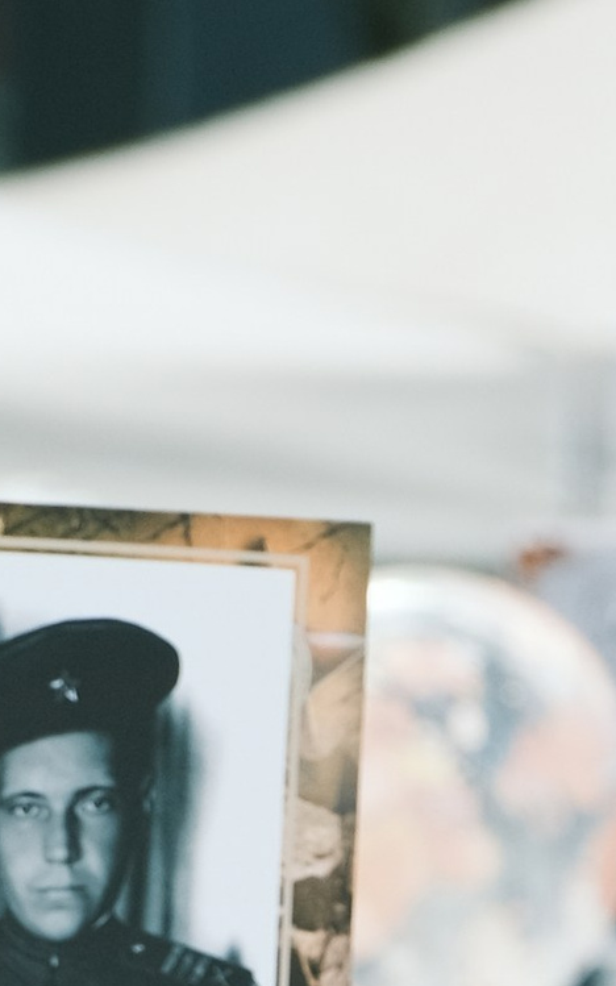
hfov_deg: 0.9
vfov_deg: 1.4
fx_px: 38902
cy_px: 2110
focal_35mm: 1448
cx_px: 109
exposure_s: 1/200
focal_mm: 184.6
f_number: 6.4
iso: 320
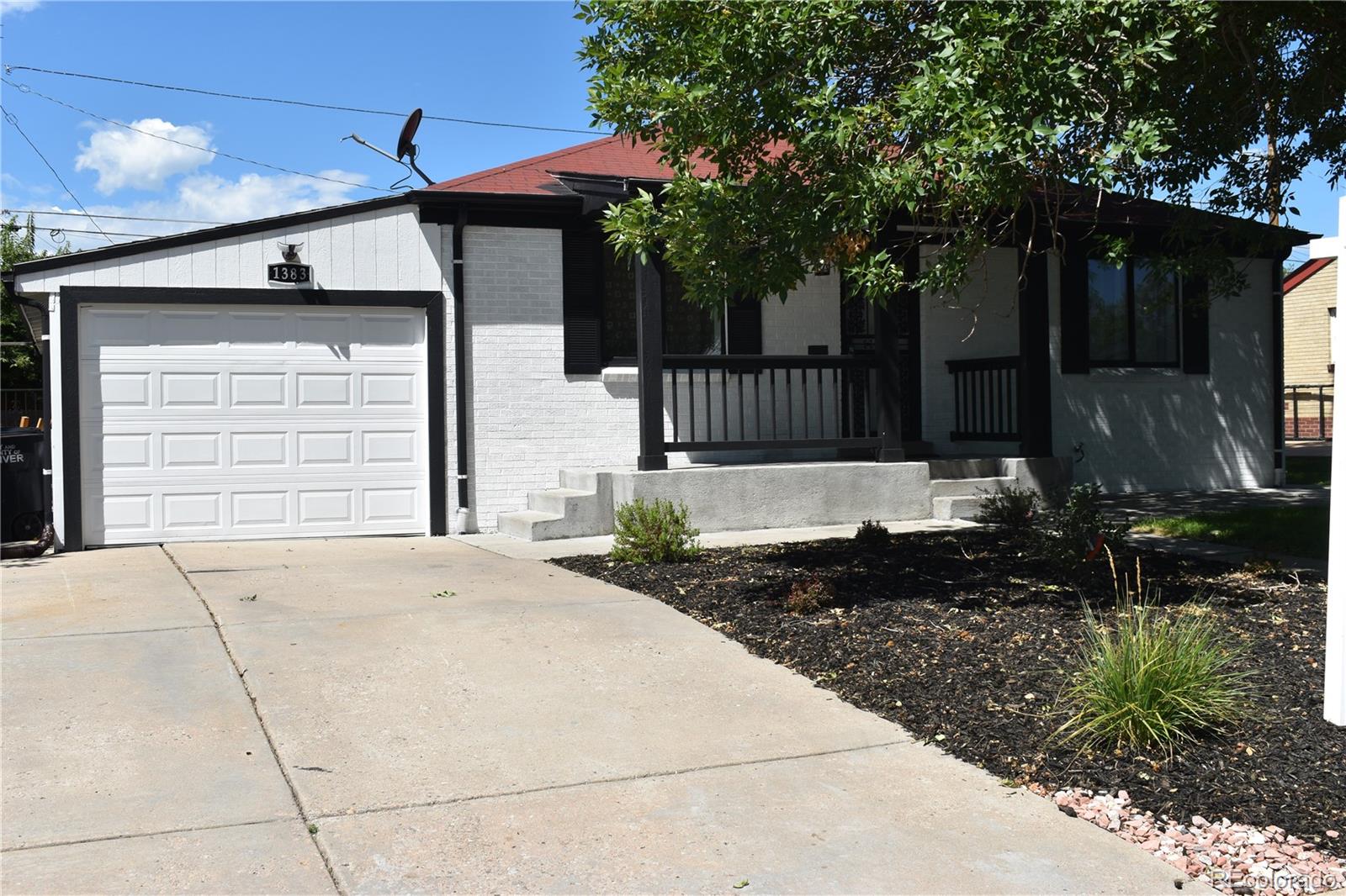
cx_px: 673
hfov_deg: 49.6
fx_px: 1458
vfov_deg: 34.2
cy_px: 448
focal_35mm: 39
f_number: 11
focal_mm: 26
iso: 100
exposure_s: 1/200
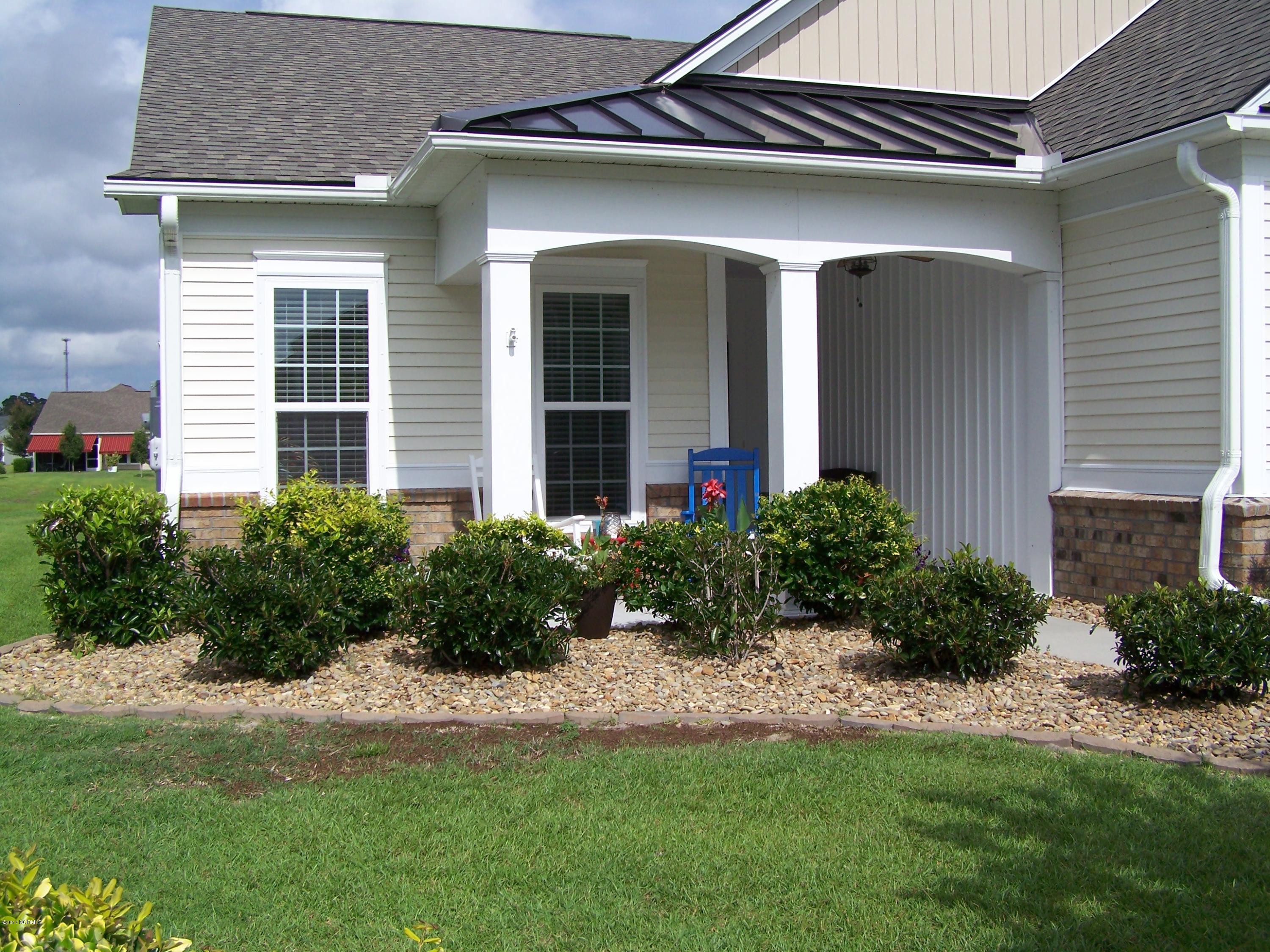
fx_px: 1394
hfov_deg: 49.0
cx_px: 635
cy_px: 476
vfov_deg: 37.7
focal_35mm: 38
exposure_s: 1/1000
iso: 64
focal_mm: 6.3
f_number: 4
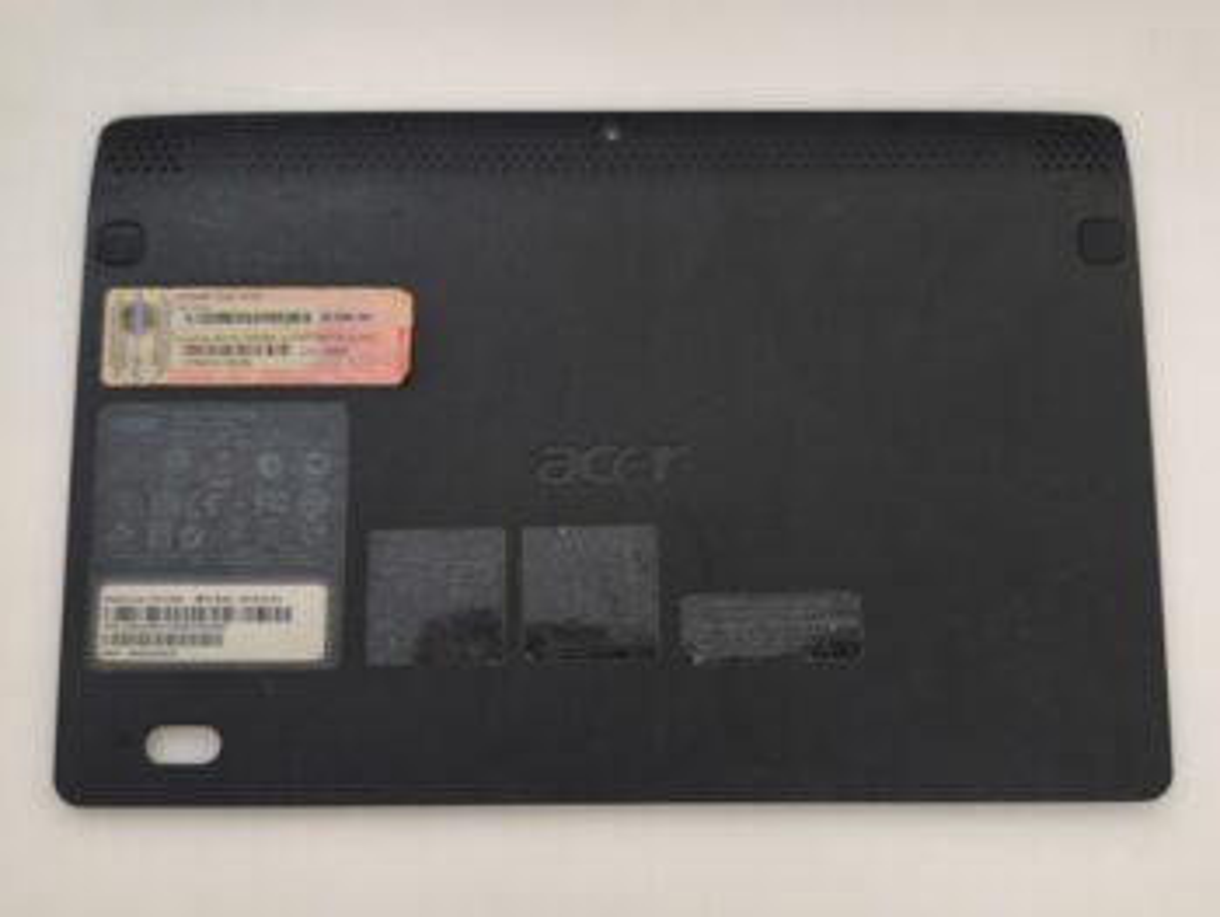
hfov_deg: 52.6
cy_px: 458
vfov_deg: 40.7
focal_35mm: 35
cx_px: 610
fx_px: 1234
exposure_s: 1/50
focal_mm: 6.57
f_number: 1.6
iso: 400
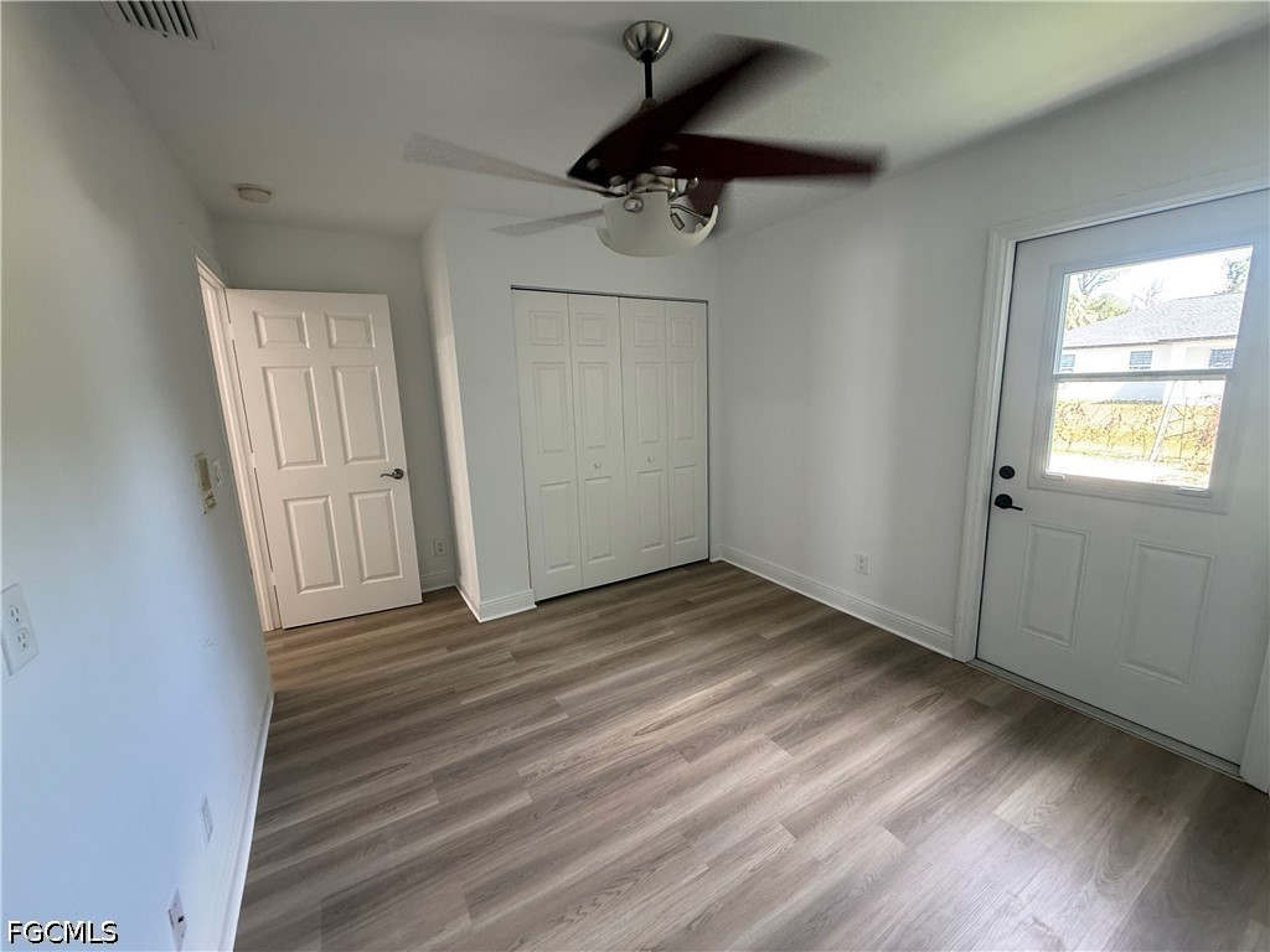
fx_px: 514
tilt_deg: -10.7
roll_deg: +2.2
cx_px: 635
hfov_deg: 102.1
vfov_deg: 85.7
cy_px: 476
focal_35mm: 14
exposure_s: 1/60
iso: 200
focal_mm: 2.22
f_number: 2.2
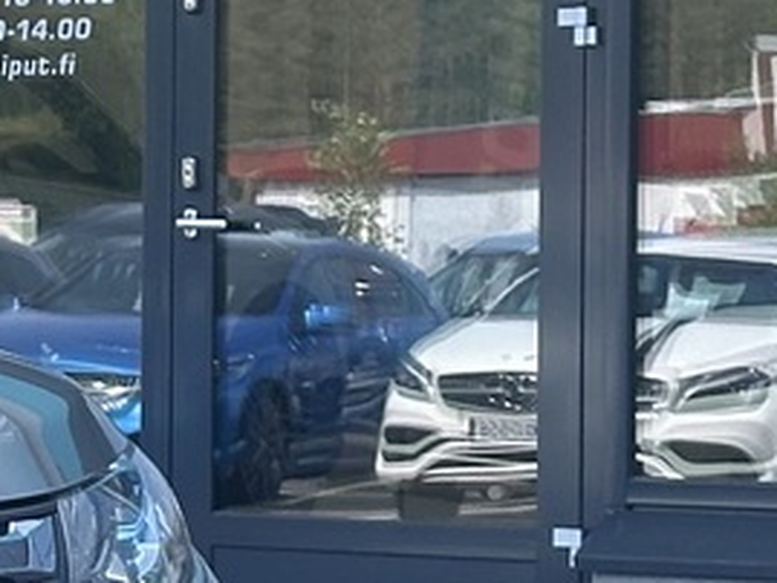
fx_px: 5771
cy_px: 294
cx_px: -1101
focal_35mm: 257
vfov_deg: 5.8
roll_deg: -0.5
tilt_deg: +0.0
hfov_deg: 7.2
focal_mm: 6.86
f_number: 1.78
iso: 64
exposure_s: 1/944
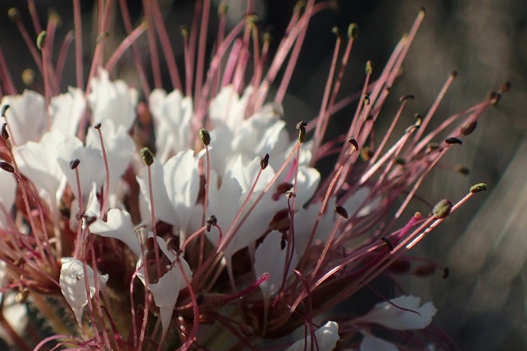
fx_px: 2165
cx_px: 159
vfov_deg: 9.3
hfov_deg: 13.8
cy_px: 217
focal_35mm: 148
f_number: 4.9
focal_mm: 18
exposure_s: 1/400
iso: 100
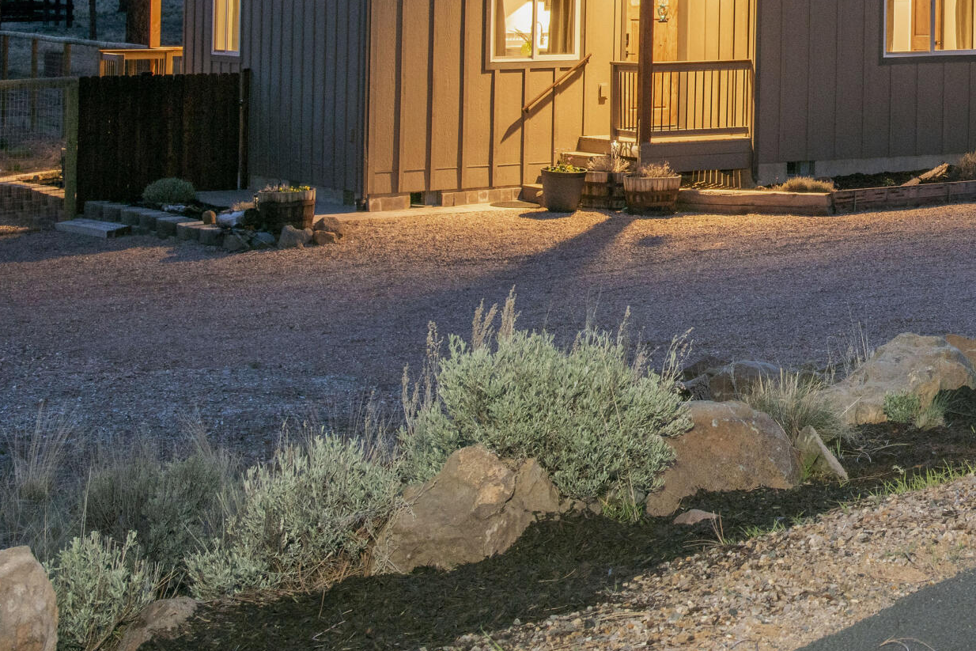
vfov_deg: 12.6
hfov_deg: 18.3
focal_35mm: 107
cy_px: -73
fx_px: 2901
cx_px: 1099
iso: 200
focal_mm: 44
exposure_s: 4
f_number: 8
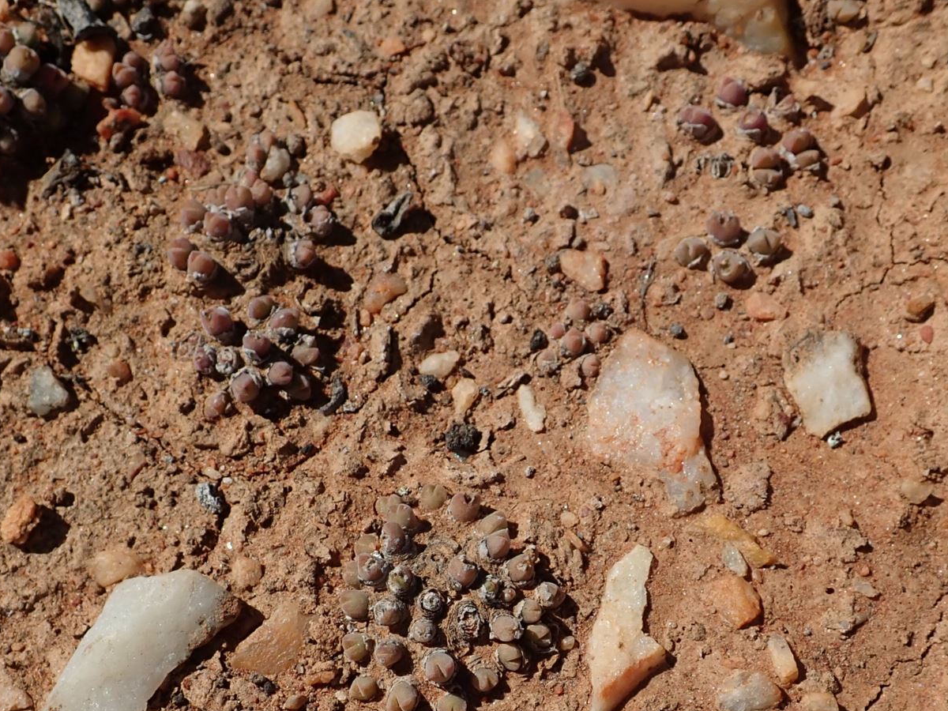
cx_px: 441
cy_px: 591
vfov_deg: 28.4
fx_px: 1369
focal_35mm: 50
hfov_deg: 38.2
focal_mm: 5.5
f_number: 9
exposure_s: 1/250
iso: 100
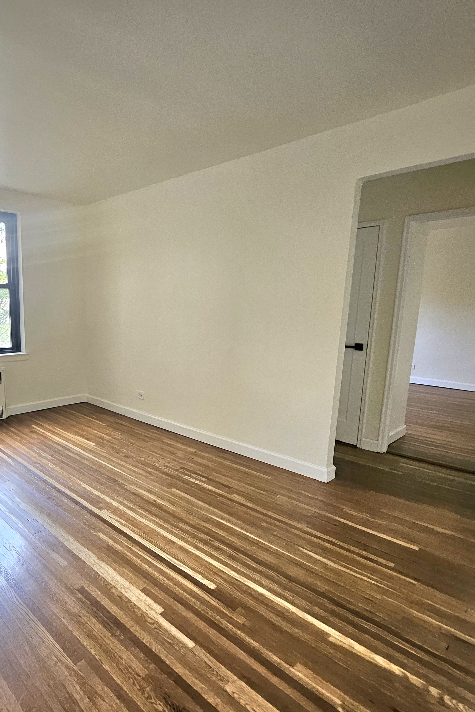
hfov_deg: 61.1
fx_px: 376
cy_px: 373
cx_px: 121
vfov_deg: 86.8
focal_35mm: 19
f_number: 2.2
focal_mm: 1.7
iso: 125
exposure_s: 1/60.2
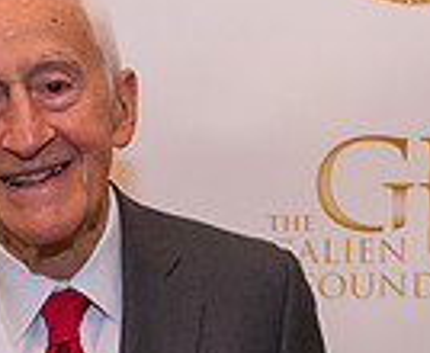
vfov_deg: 11.3
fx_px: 1761
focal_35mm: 137
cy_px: 370
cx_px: 41
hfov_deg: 13.8
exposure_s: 1/125
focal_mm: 27
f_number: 3.2
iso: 1000
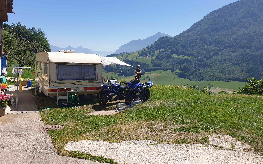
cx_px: 130
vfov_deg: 44.3
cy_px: 66
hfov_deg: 66.5
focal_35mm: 28
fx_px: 201
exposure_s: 1/1556
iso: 50
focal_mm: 4.3
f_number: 2.4
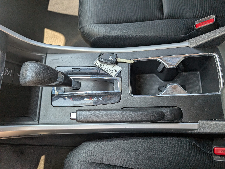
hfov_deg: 71.5
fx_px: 156
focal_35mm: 24
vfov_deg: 56.9
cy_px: 84
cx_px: 112
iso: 93
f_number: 1.68
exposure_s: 1/275
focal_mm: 6.9
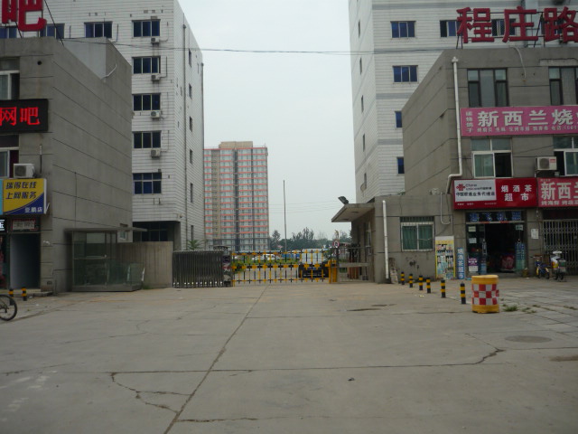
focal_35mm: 33
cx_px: 289
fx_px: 551
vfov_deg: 42.9
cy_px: 217
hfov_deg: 55.4
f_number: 8
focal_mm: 5.5
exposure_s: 1/160
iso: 100
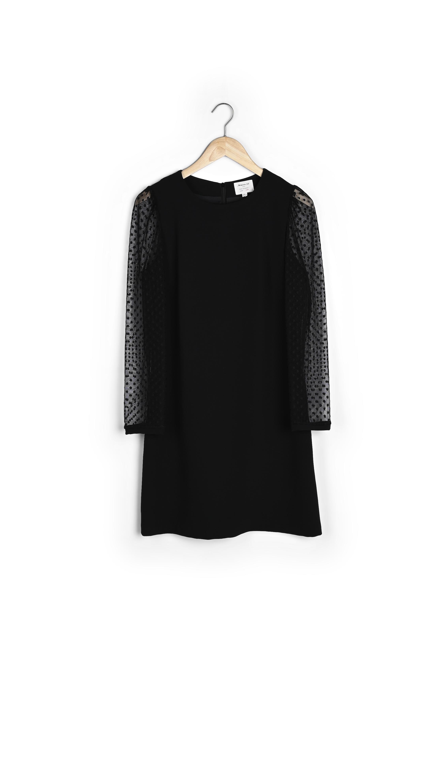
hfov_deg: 25.4
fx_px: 968
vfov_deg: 43.7
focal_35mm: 47
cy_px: 386
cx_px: 225
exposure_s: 1/125
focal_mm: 44
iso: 100
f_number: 11
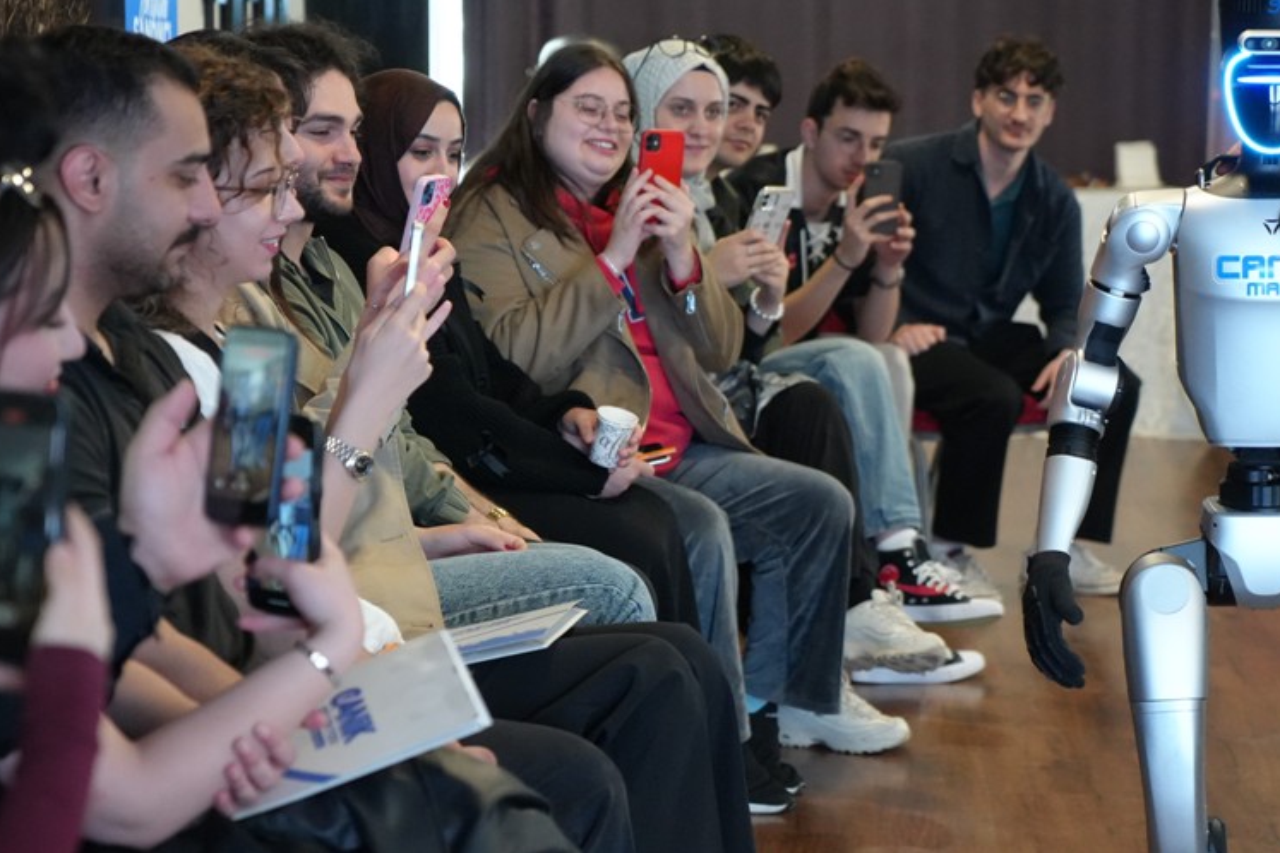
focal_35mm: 96
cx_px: 701
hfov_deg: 21.2
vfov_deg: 14.3
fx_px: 3413
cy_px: 444
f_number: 4
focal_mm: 70
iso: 6400
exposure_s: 1/160
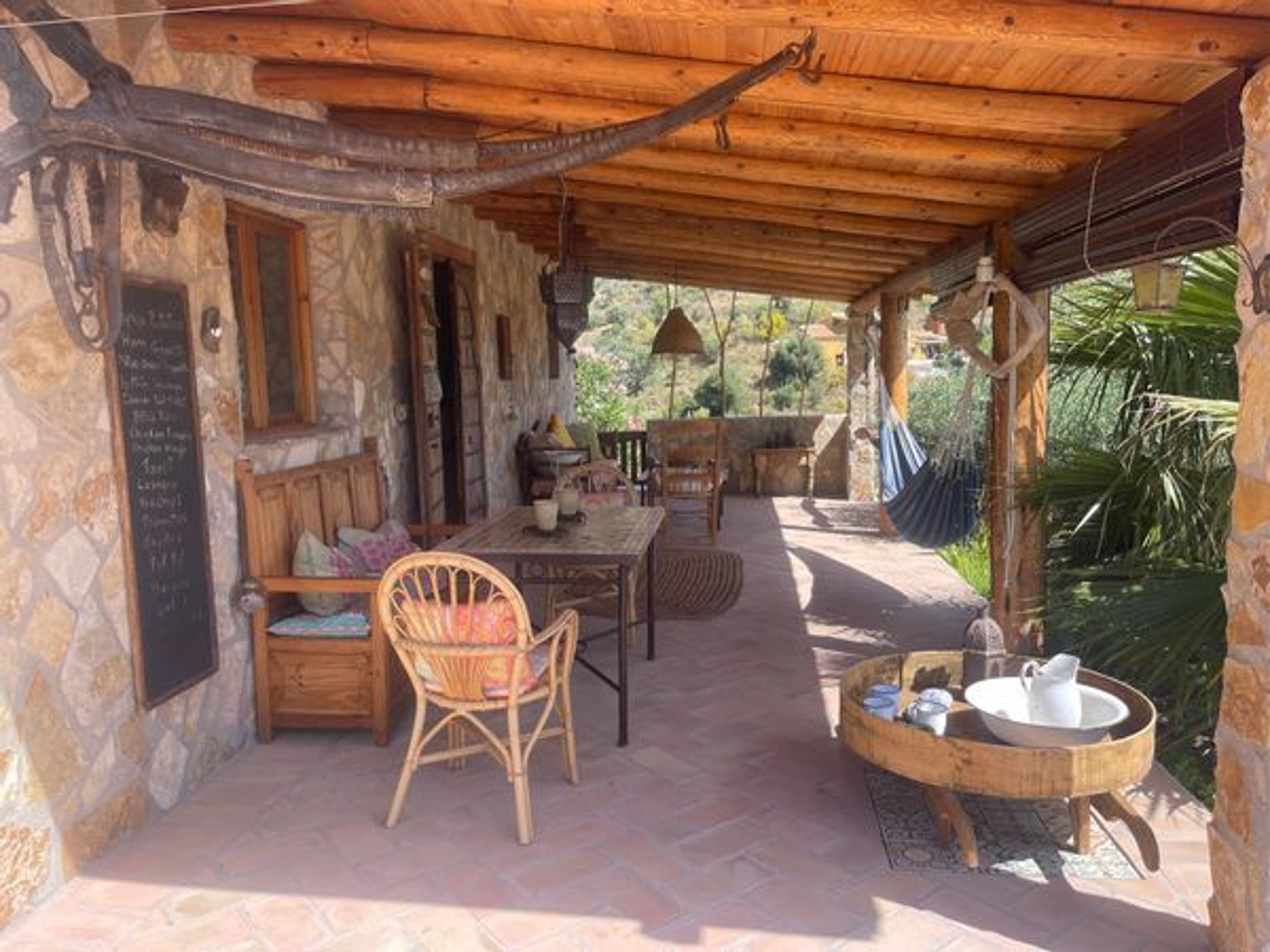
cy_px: 476
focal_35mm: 25
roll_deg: +1.0
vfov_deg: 54.9
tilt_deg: -7.0
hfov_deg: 69.4
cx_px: 635
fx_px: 917
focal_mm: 5.1
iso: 32
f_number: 1.6
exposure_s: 1/740
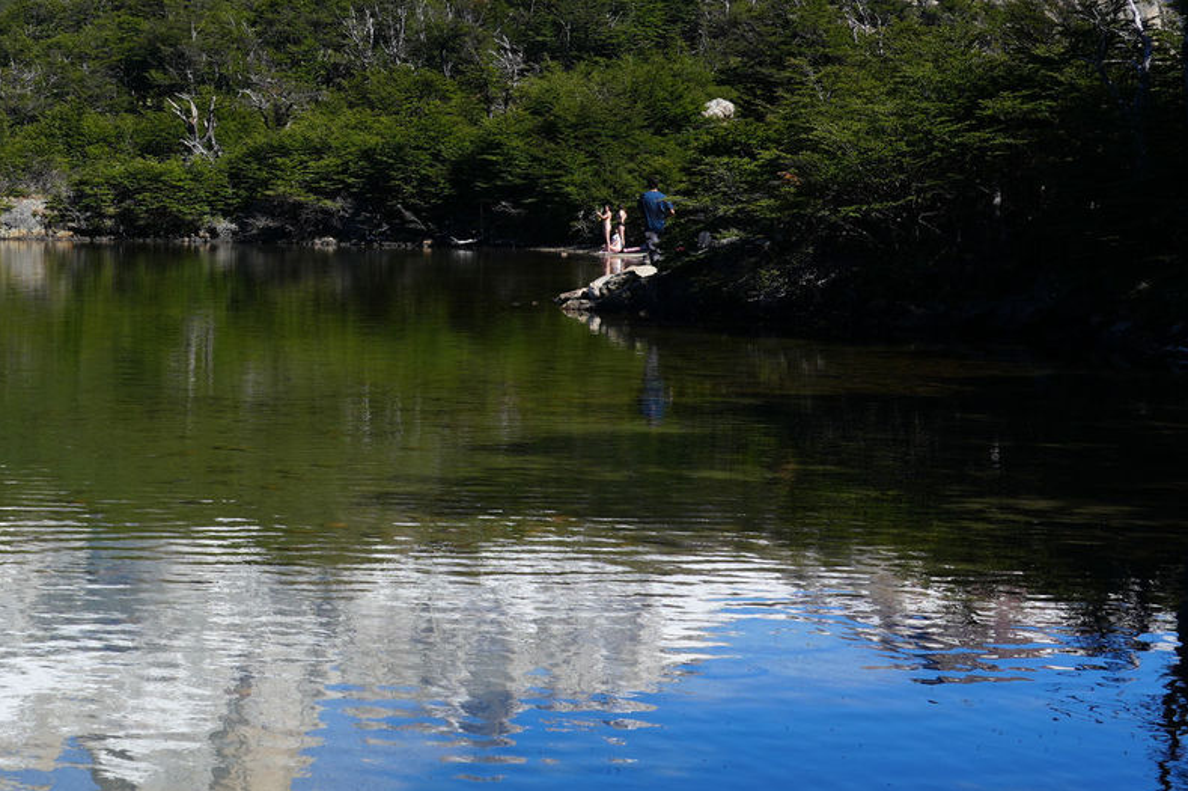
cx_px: 23
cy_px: 176
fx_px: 2341
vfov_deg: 19.0
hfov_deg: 27.0
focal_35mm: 71
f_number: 10
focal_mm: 35
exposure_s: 1/160
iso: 100
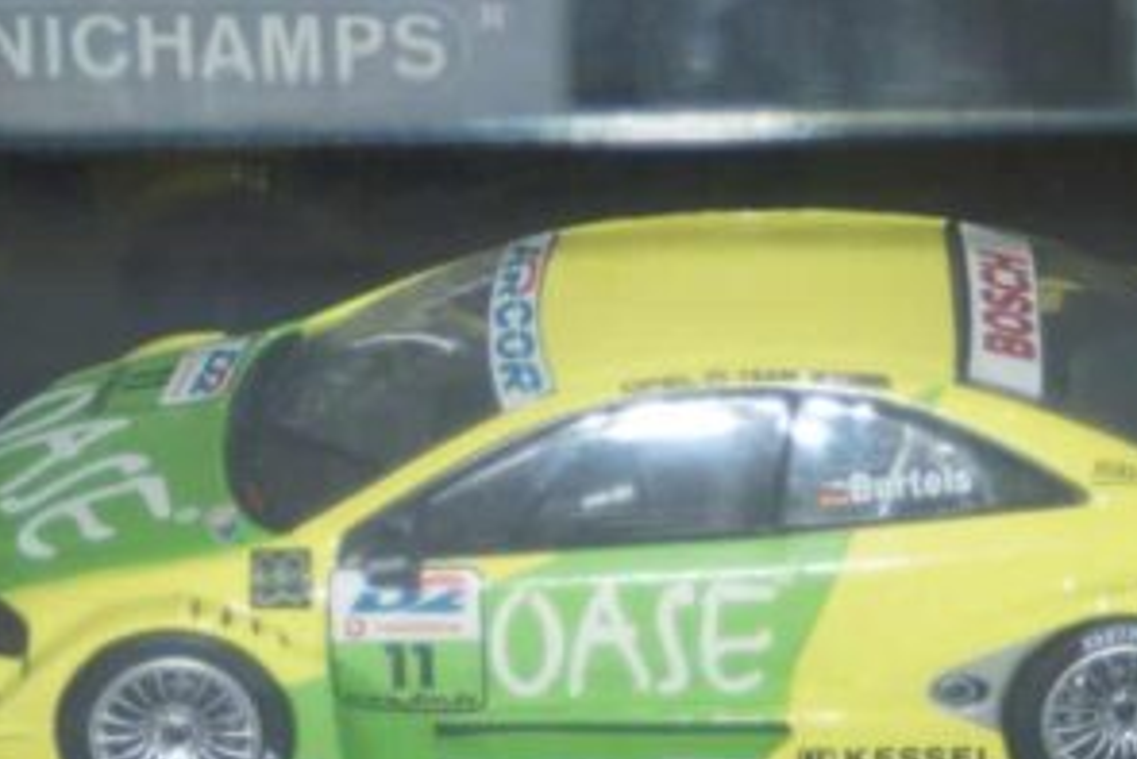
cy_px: 512
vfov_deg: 5.6
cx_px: 555
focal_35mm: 244
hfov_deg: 8.4
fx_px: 7710
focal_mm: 80
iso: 250
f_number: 5.6
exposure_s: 1/60
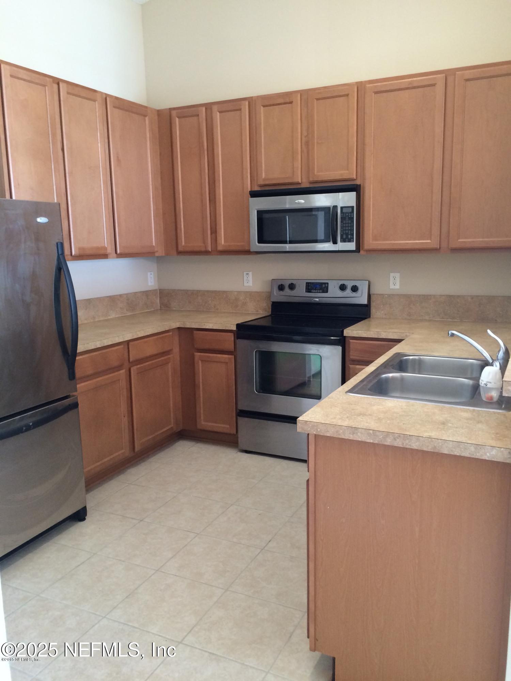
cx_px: 256
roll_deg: +1.6
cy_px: 340
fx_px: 571
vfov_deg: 61.7
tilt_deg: -9.2
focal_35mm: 29
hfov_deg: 48.2
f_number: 2.2
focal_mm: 4.15
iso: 125
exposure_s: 1/30
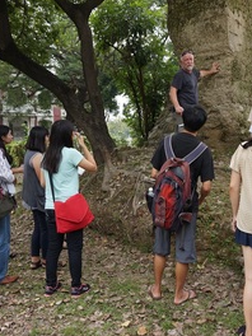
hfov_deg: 40.4
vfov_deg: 52.6
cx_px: 158
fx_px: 340
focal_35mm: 35
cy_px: 168
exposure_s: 1/160
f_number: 4
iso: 125
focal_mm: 16
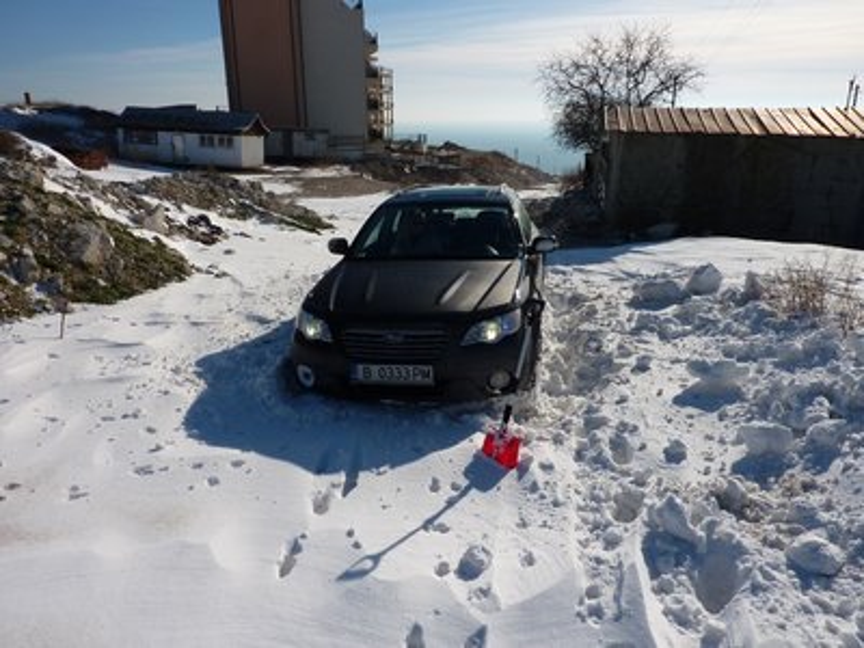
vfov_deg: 54.9
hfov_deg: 69.4
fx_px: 624
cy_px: 324
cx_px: 432
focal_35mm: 25
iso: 80
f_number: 5.6
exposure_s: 1/1000
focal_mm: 4.1
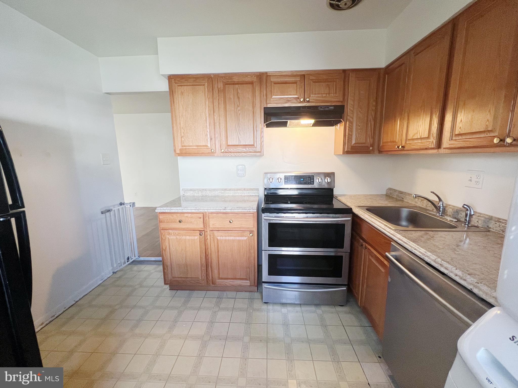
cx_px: 259
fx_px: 195
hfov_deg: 106.2
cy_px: 194
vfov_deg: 89.9
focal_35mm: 13
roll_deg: +2.3
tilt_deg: -10.9
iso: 160
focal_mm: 1.57
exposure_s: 1/120
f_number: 1.8
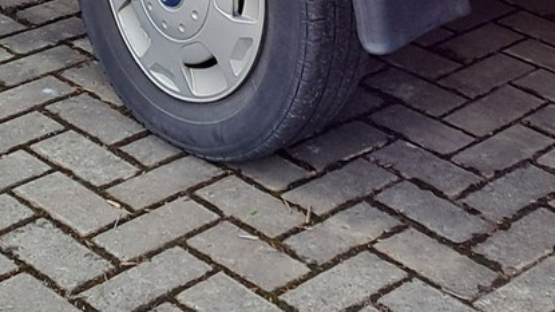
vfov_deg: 10.5
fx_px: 1545
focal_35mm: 105
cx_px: 333
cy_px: -332
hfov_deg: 20.3
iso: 32
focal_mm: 4.65
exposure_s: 1/502
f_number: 1.8
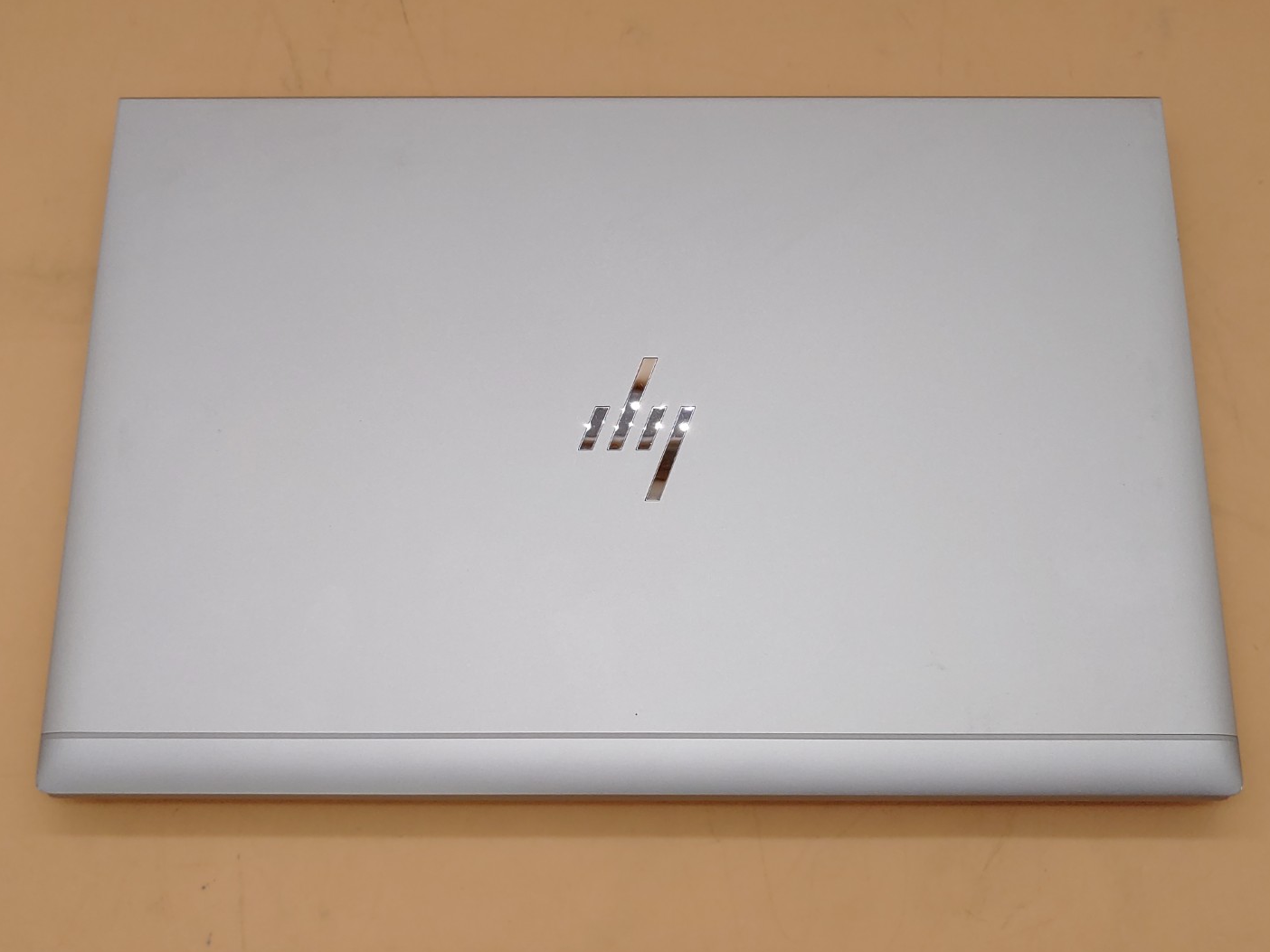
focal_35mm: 40
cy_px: 468
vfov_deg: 36.0
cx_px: 632
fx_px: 1468
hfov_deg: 46.8
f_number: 1.8
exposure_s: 1/317
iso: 50
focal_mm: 4.36
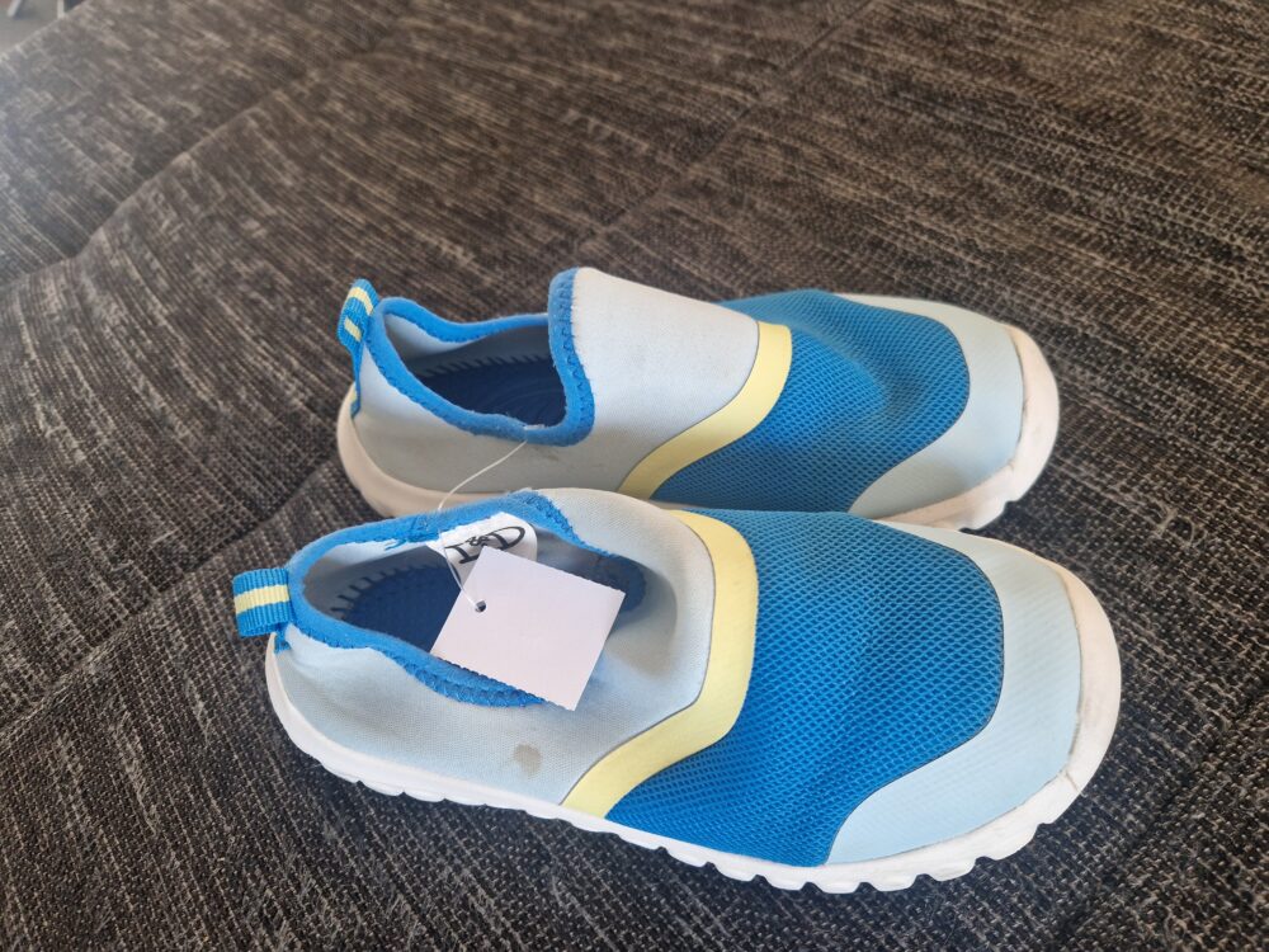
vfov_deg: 58.9
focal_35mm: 23
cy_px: 476
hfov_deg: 73.9
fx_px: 843
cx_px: 634
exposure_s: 1/100
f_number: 1.8
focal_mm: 5.4
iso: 200
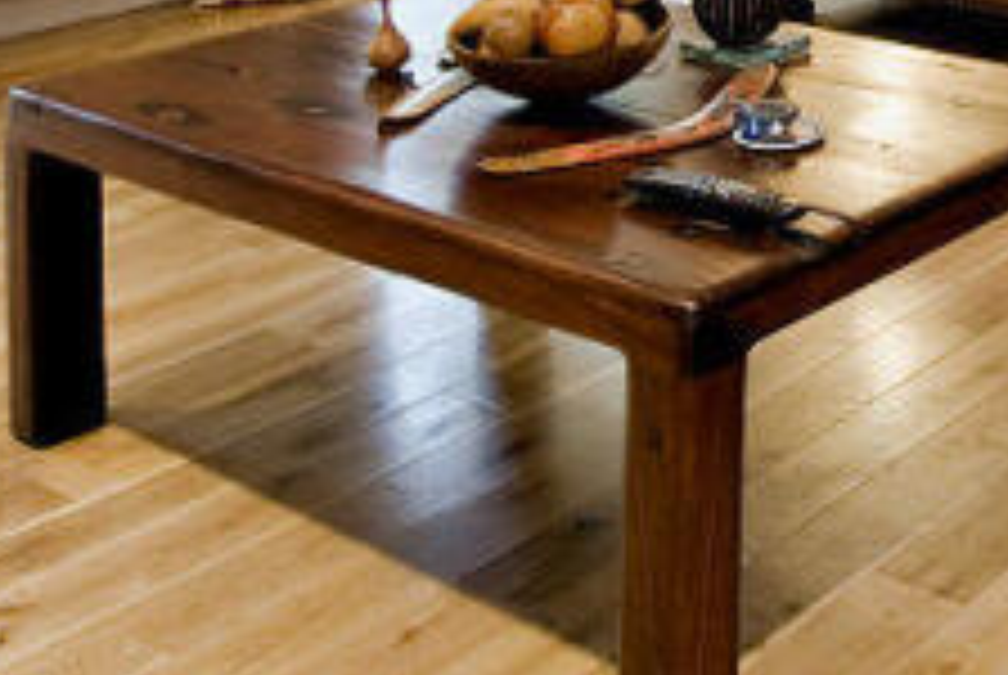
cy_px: -281
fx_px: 1710
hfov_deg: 30.8
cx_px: 972
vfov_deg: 19.9
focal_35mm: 61
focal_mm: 14
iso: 125
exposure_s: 1
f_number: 8
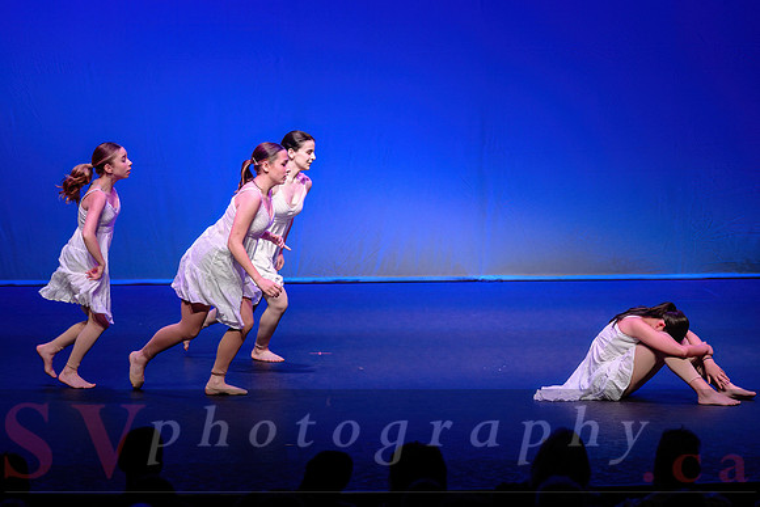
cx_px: 379
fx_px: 2923
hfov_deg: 14.8
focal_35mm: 138
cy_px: 196
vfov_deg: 9.9
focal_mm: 110
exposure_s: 1/500
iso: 1600
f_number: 2.8
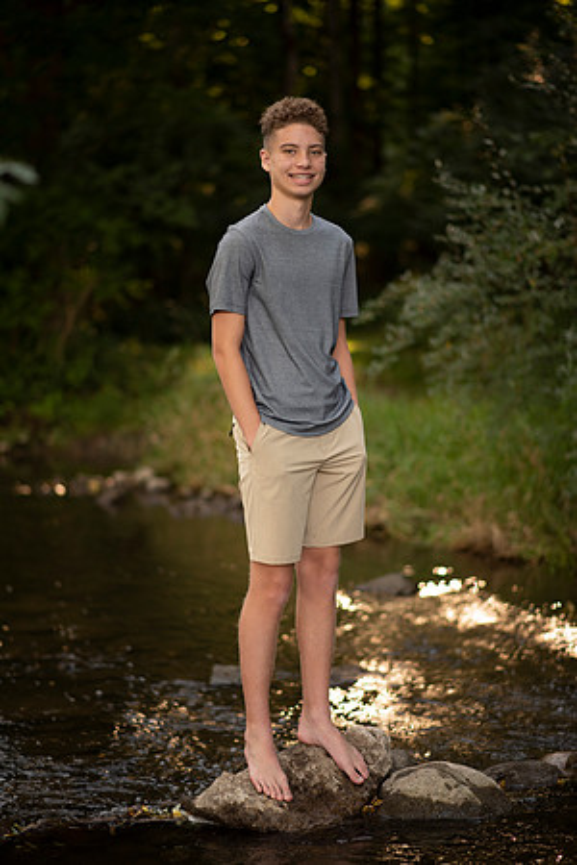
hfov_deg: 16.1
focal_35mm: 85
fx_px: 2043
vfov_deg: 23.9
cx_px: 288
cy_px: 432
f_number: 1.8
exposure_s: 1/250
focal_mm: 85
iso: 125
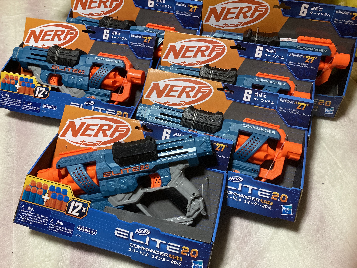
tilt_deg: -53.1
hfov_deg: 63.4
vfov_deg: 49.7
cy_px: 134
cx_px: 178
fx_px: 289
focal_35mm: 28
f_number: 1.8
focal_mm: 3.99
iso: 250
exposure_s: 1/40
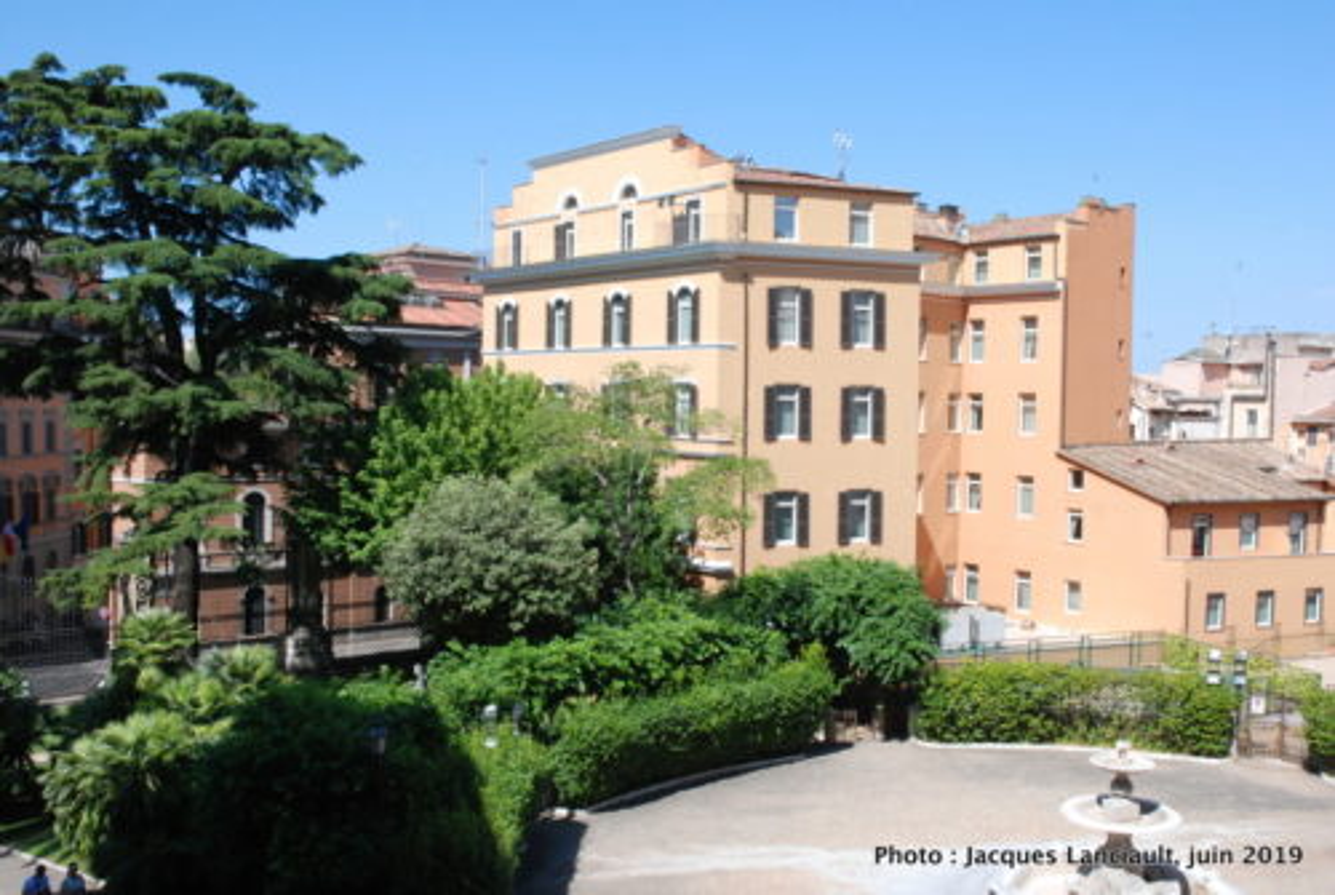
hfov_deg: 57.2
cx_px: 668
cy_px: 448
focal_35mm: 33
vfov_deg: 40.1
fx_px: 1226
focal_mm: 22
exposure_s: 1/640
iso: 800
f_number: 13
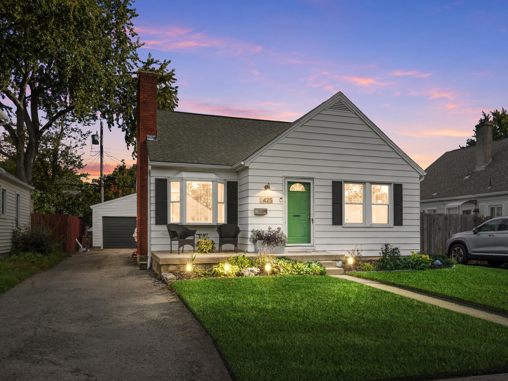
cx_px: 287
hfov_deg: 59.8
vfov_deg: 46.8
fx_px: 440
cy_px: 187
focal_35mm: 30
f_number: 4
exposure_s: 1/1000
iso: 100
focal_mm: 18
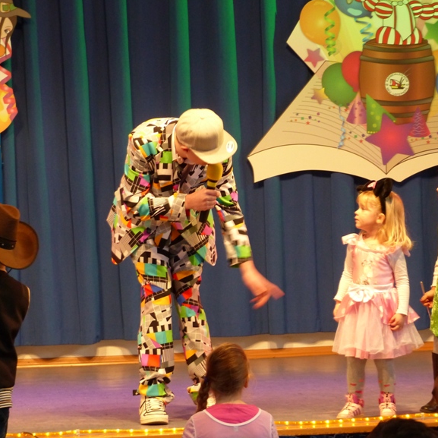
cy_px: 227
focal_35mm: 163
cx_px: 286
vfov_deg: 10.7
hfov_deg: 10.7
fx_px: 2333
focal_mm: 23.9
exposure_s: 1/40
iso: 400
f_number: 2.8
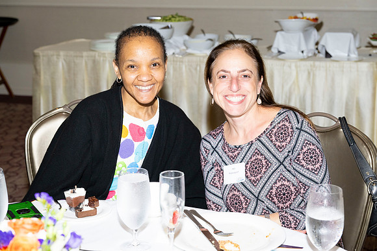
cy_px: 126
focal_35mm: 61
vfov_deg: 22.3
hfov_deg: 32.9
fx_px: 639
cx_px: 188
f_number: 5.6
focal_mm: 61
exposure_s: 1/200
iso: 800
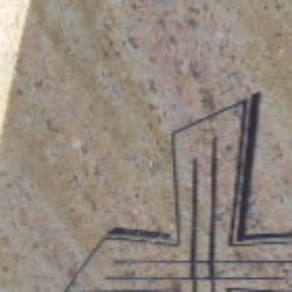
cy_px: 240
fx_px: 1470
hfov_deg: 10.7
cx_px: 511
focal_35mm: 154
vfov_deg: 11.3
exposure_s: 1/125
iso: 100
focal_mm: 6.9
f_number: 4.2
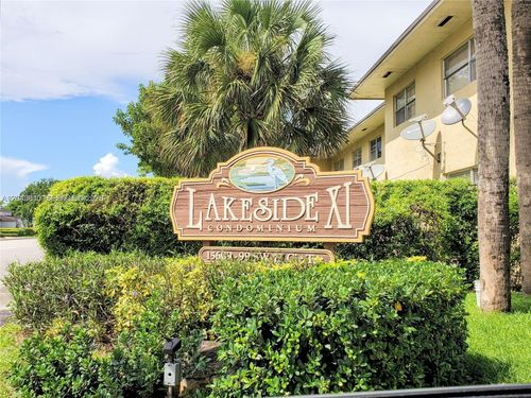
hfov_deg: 67.3
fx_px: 399
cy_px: 199
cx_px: 266
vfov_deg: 53.1
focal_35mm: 26
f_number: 2.4
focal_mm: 4.3
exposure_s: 1/1770
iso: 50
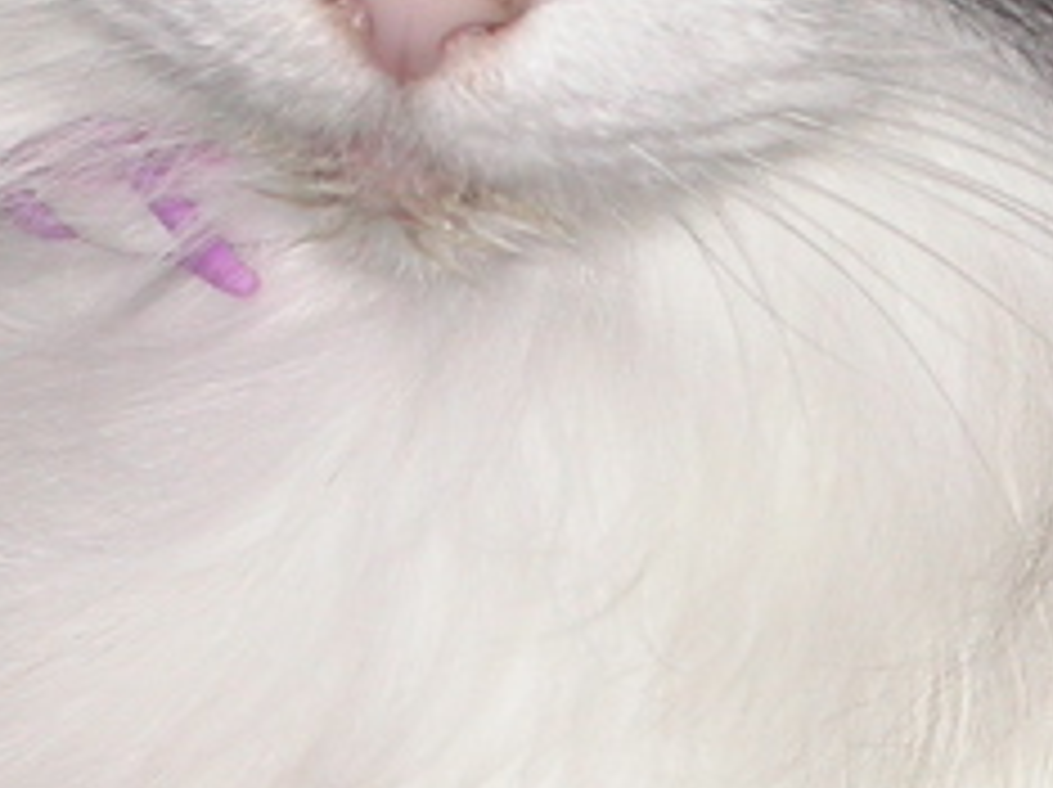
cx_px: 1197
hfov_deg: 4.4
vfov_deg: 3.3
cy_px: 27
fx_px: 13644
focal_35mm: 449
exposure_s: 1/60.3
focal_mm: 25.9
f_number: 4.5
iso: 100
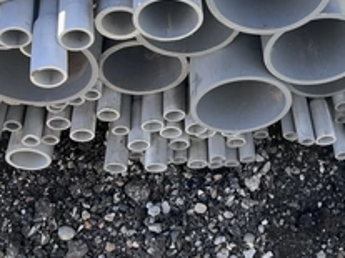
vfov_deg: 25.3
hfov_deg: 33.3
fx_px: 558
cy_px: 25
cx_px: 280
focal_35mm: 56
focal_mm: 3
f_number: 1.8
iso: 25
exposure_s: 1/322
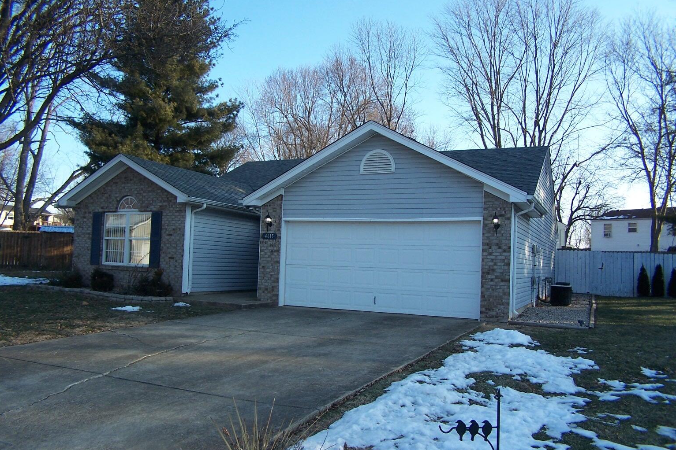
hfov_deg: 48.5
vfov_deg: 33.4
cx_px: 341
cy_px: 232
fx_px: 751
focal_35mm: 40
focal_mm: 6.3
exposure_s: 1/350
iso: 80
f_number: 2.8
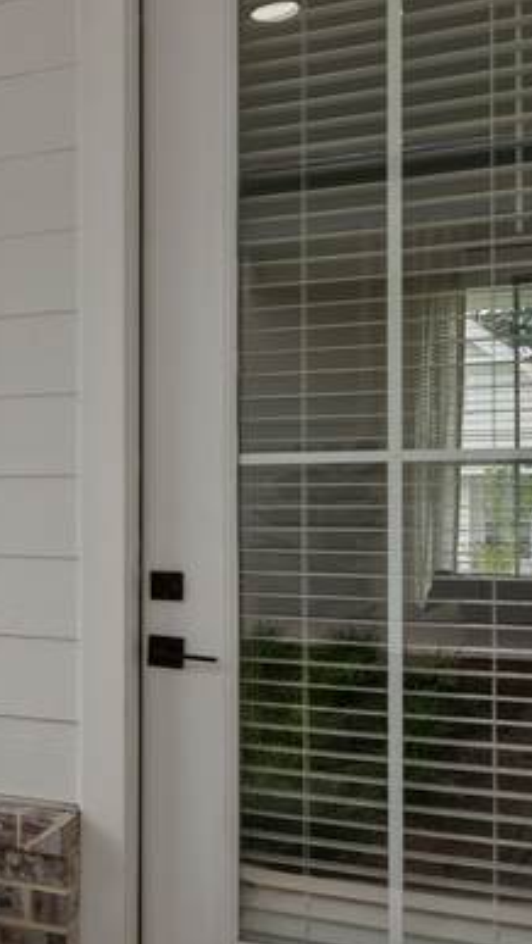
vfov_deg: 39.8
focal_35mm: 52
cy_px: 492
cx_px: -600
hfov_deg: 16.3
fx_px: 1303
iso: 100
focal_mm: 15
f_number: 6.3
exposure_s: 1/30
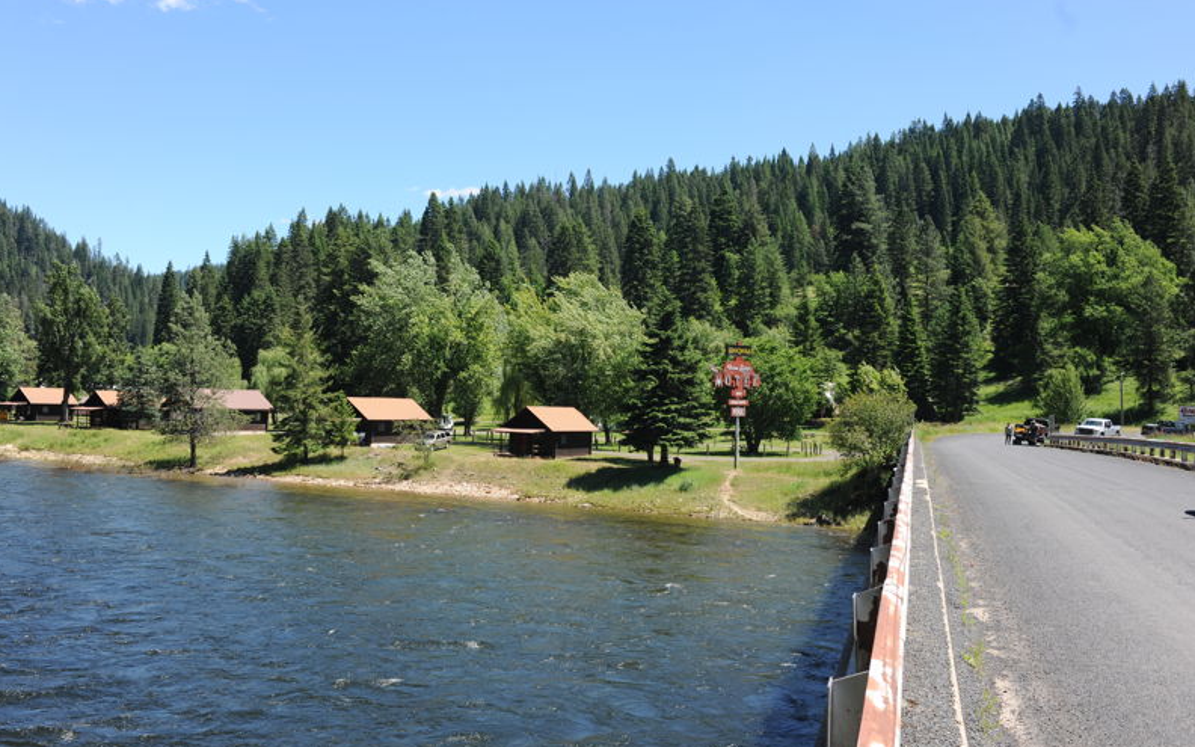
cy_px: 397
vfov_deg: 35.3
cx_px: 598
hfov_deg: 54.0
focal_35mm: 36
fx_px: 1172
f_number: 8
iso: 200
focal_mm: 35
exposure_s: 1/320
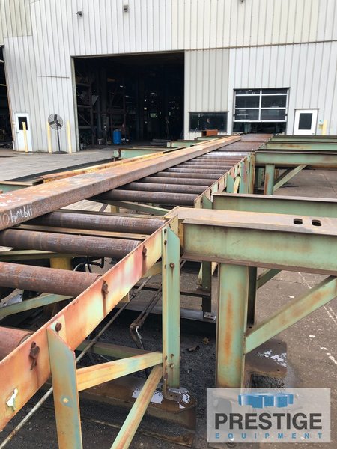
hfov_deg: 49.7
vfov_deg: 63.4
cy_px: 224
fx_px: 363
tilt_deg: -15.4
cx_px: 168
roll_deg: +1.6
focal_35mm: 28
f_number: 1.8
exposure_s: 1/296
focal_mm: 3.99
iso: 20
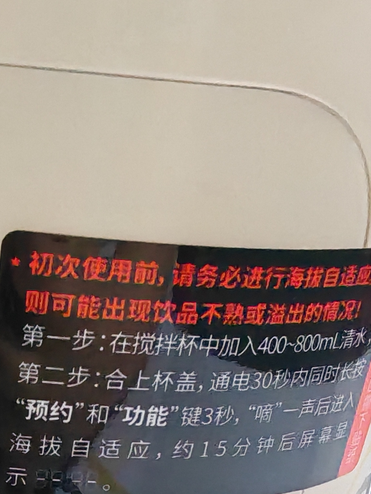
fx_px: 943
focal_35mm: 66
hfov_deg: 21.5
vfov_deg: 27.3
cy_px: 522
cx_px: 6
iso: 400
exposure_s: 1/33
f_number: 2.2
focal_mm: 1.96
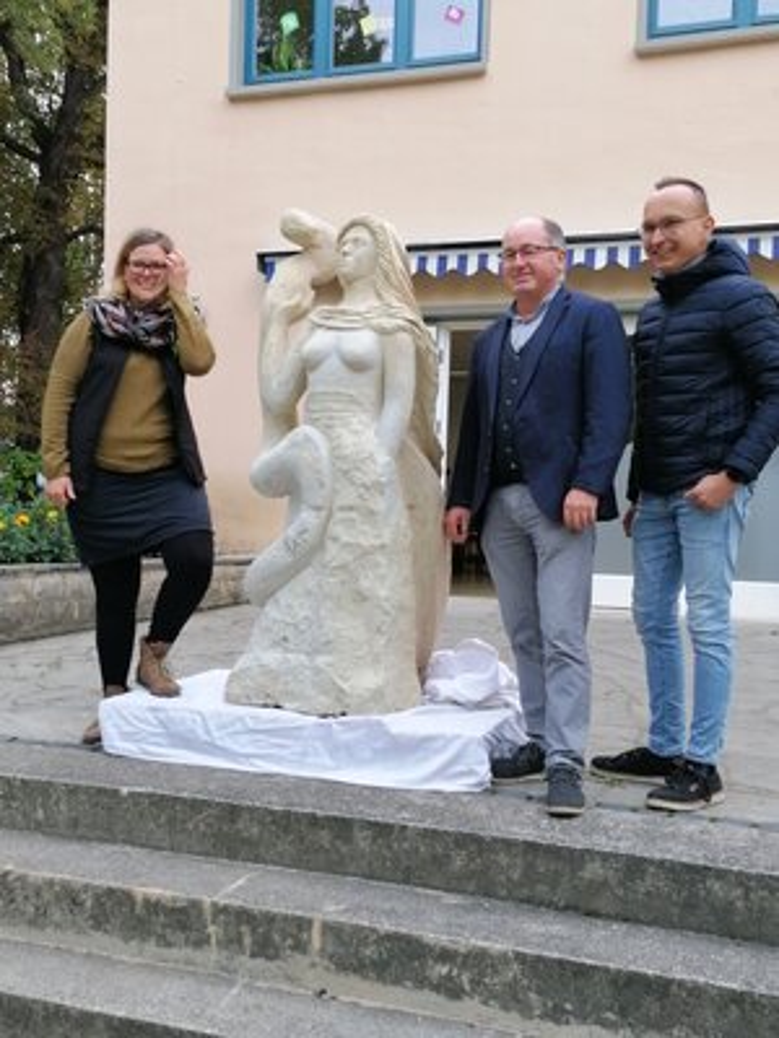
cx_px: 390
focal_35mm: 38
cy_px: 519
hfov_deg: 37.7
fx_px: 1140
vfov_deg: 49.0
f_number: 1.8
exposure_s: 3
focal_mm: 4.75
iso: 50
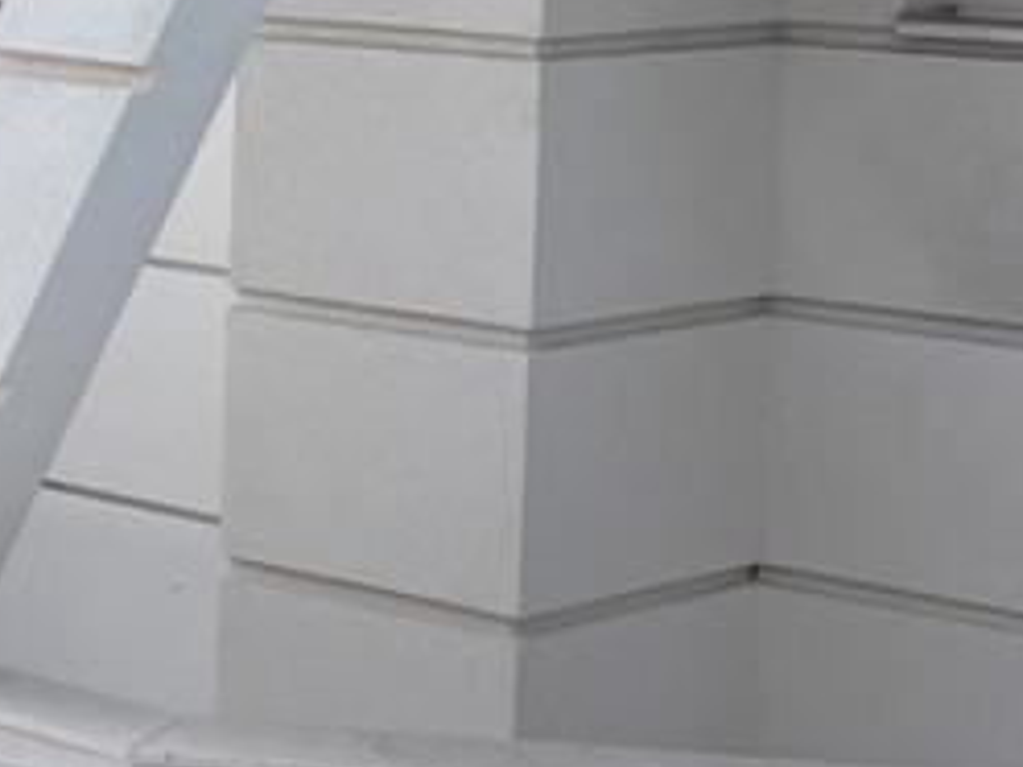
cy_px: 8
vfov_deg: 12.6
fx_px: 3428
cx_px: -1023
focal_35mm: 116
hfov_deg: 14.2
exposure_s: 1/3802
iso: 80
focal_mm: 6.76
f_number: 1.78
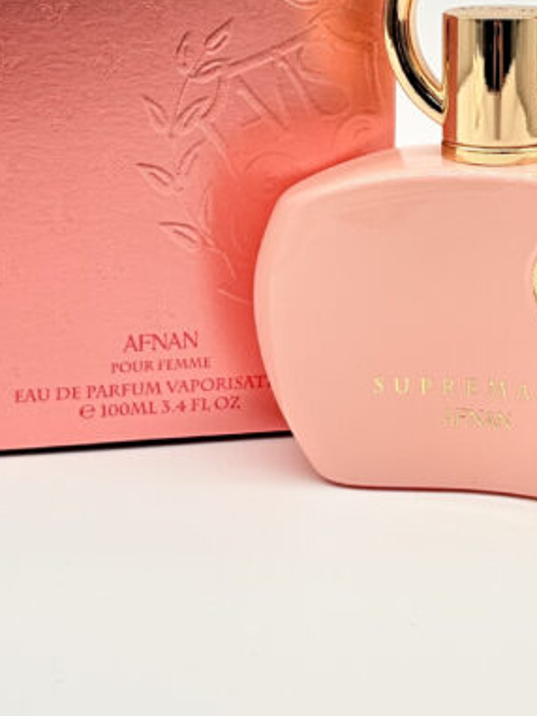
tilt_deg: -10.7
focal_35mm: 93
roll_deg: +0.3
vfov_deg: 20.9
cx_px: 291
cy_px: 198
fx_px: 1923
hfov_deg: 15.9
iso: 32
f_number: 1.6
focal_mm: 5.96
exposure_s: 1/447
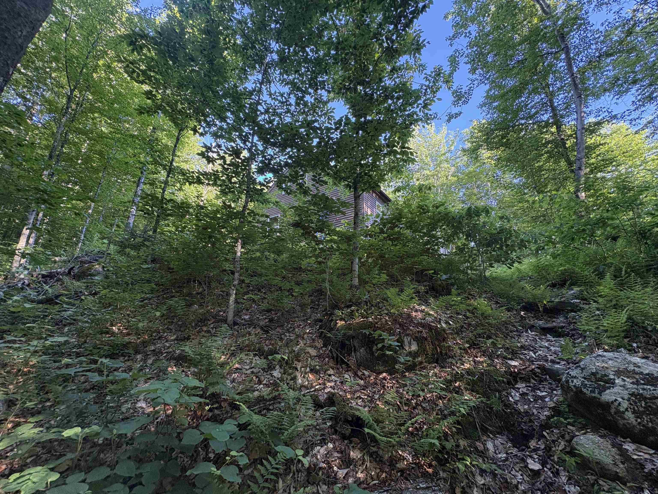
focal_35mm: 14
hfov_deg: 102.1
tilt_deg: +17.6
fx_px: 266
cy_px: 247
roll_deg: +0.0
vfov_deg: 85.7
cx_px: 329
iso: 200
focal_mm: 2.22
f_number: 2.2
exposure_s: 1/99
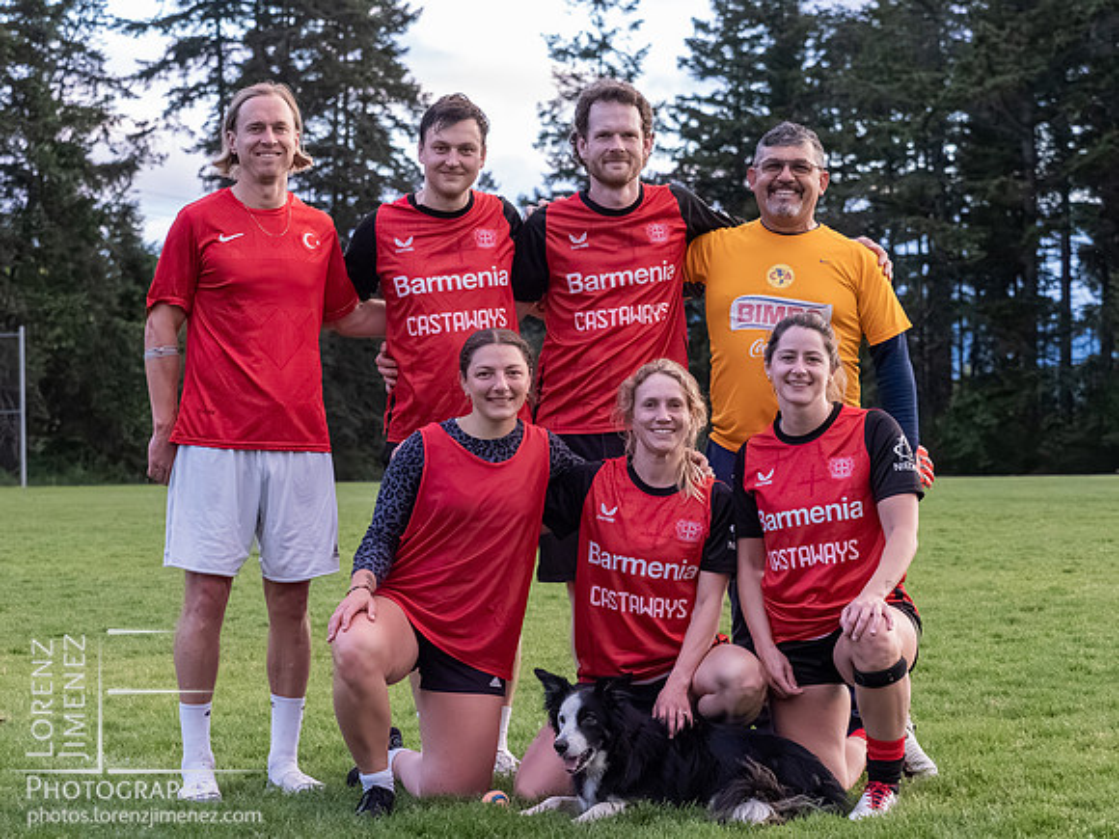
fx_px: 3442
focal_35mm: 106
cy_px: 392
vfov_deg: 13.9
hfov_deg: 18.5
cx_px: 523
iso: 6400
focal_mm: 50
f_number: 4.5
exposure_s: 1/1000
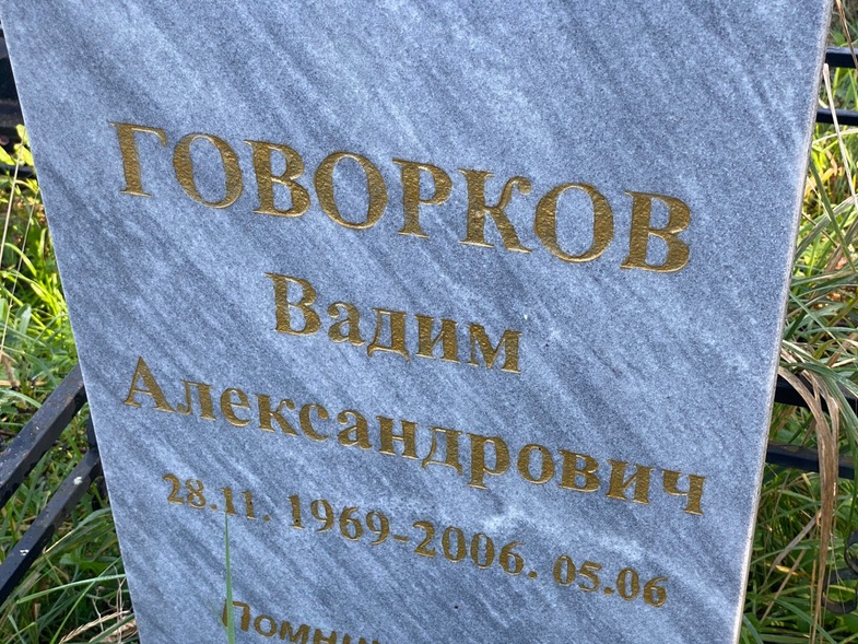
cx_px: 424
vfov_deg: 27.5
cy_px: 325
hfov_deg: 36.2
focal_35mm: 53
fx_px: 1314
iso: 40
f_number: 2
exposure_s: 1/122
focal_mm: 6
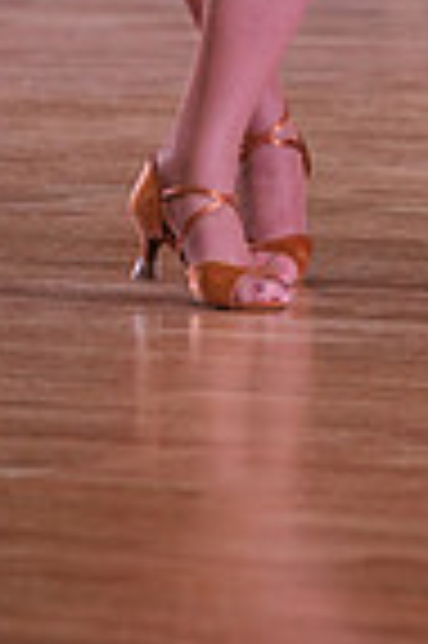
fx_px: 10904
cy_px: -599
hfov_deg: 2.2
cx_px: 484
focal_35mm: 610
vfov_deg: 3.4
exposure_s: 1/500
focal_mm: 150
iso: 2000
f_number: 4
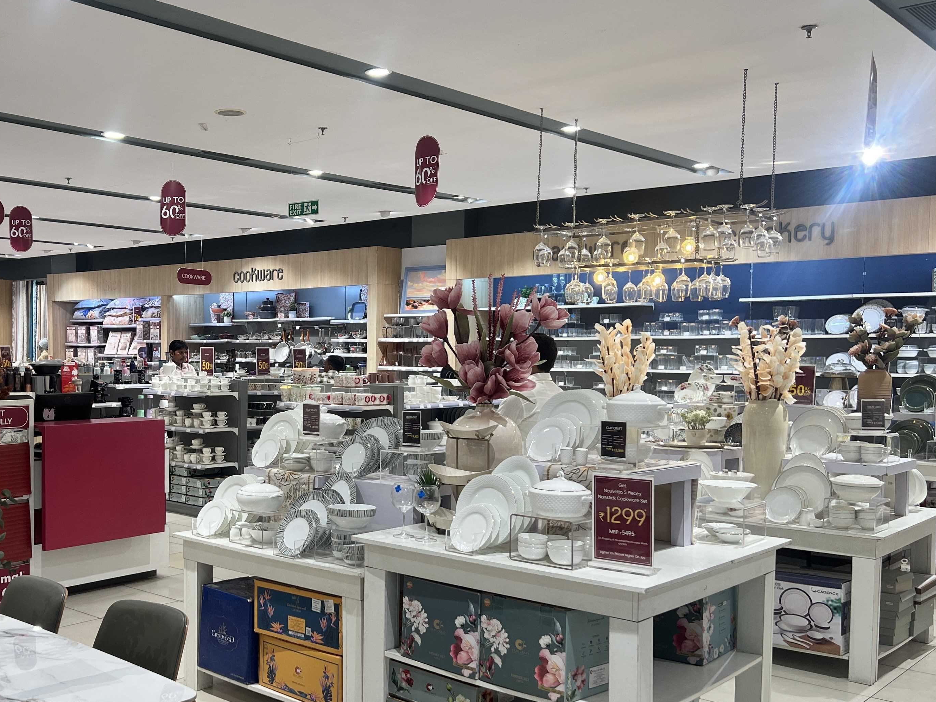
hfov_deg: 47.8
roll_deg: +0.3
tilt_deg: -3.3
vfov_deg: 37.6
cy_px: 413
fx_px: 1027
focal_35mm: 38
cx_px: 278
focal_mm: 5.7
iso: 64
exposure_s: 1/100
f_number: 1.5
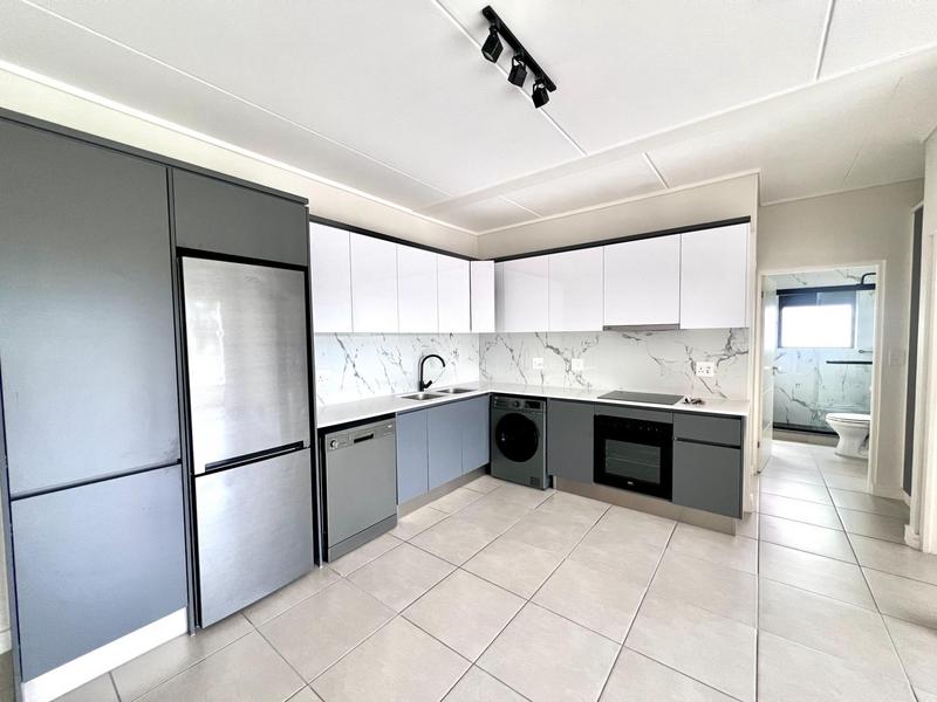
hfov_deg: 106.2
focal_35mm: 13
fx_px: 352
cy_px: 351
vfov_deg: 89.9
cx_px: 468
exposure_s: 1/99
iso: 200
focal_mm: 1.57
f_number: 1.8
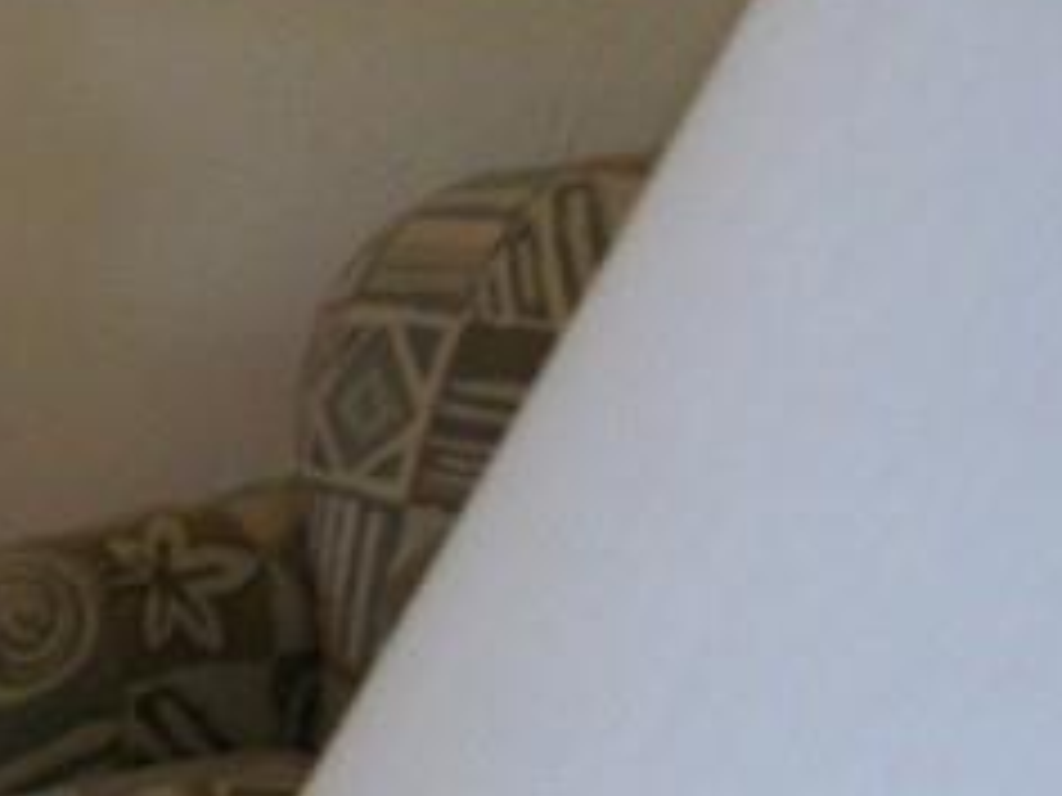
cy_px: 369
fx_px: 4264
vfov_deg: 10.7
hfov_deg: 13.1
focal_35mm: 139
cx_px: -693
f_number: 2.9
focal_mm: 5.7
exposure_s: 1/30
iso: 160
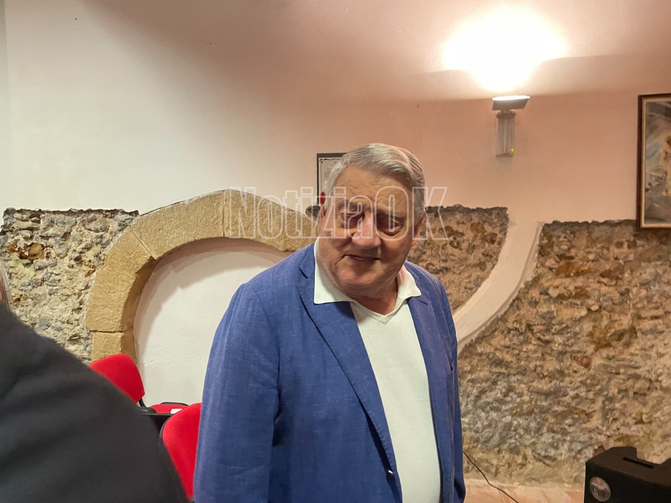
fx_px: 504
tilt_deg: -2.2
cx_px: 336
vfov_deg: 53.1
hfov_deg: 67.3
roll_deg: -1.0
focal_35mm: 26
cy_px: 252
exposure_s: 1/33
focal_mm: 4.2
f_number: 1.6
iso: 400
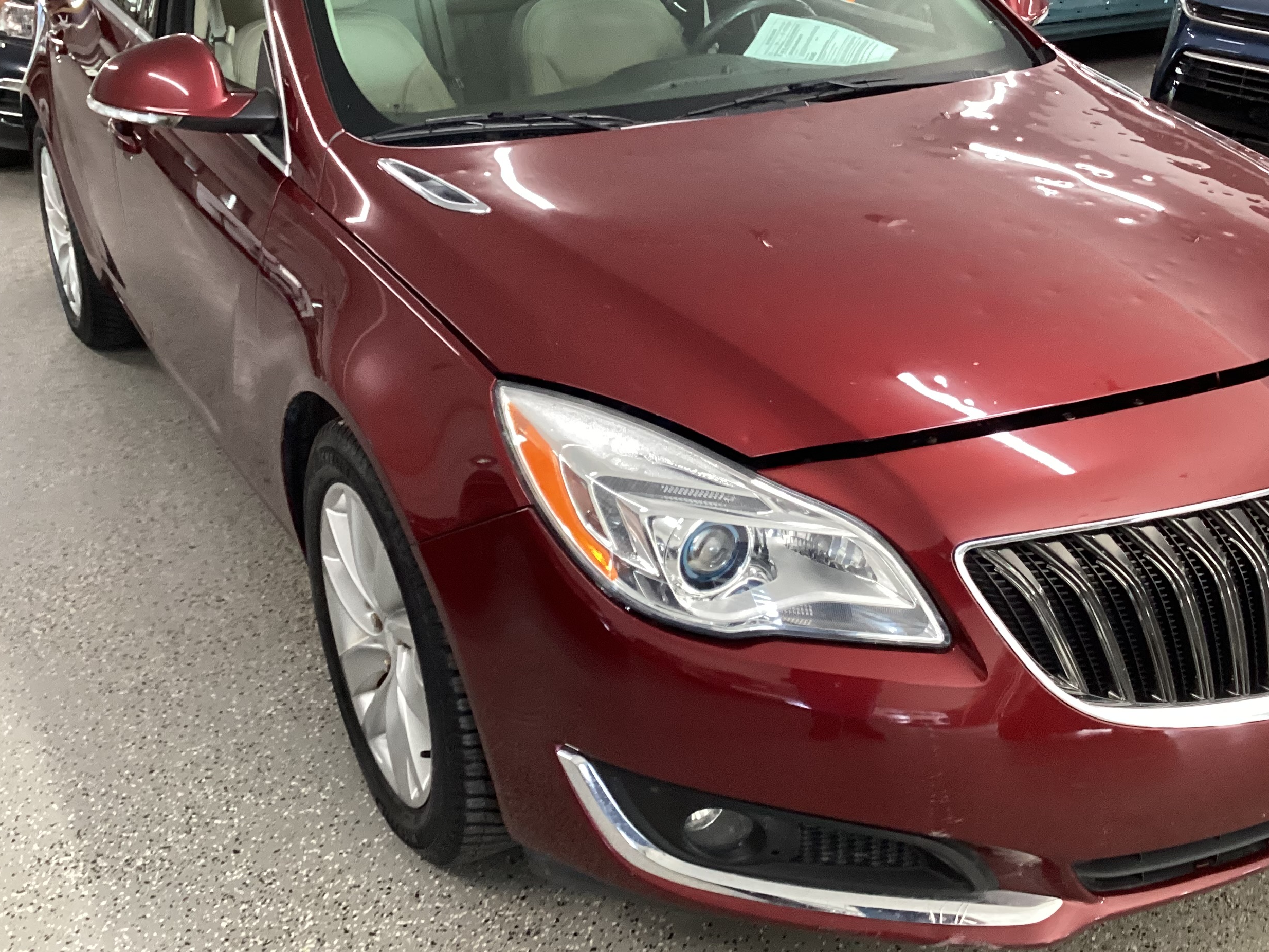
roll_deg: +0.9
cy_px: 407
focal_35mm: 41
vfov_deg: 35.1
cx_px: 742
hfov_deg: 45.6
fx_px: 1503
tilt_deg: -23.3
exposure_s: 1/60
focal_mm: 3.3
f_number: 2.4
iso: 250
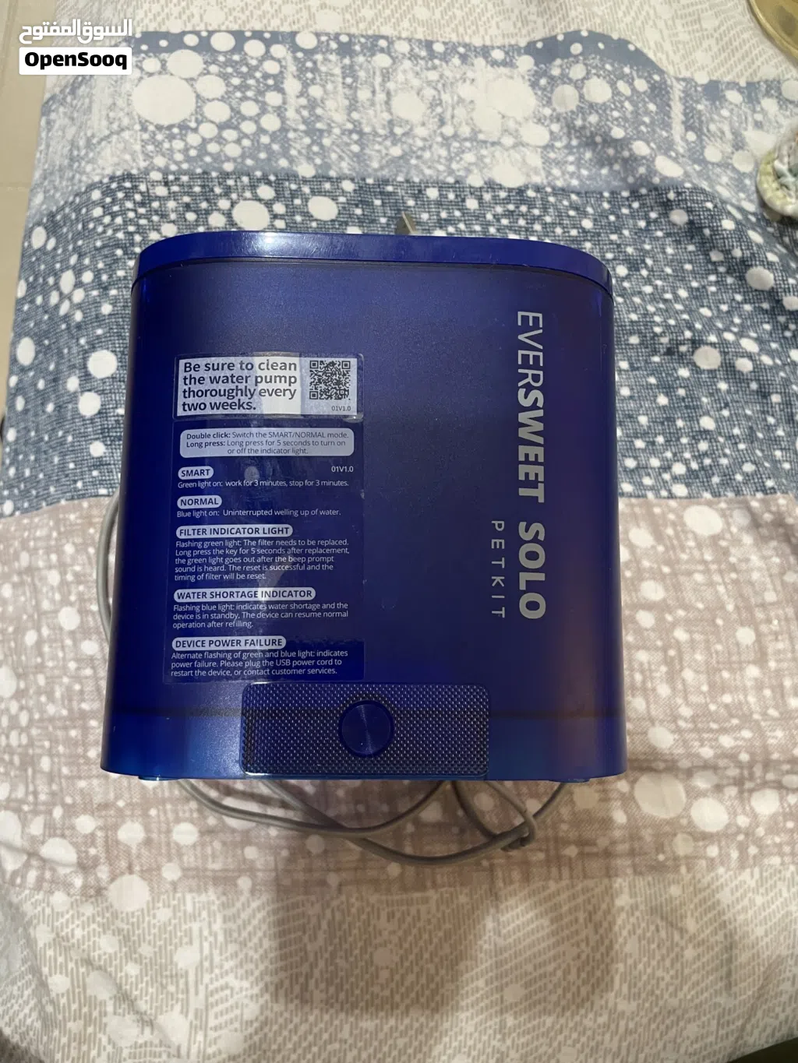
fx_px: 799
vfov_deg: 67.3
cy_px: 532
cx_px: 399
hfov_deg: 53.1
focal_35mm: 26
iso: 320
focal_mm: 4.2
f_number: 1.6
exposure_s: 1/50
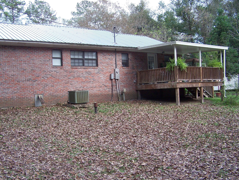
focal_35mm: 38
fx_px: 262
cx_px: 120
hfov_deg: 49.0
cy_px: 90
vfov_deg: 37.7
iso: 80
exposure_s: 1/40
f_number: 2.8
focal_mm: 6.3
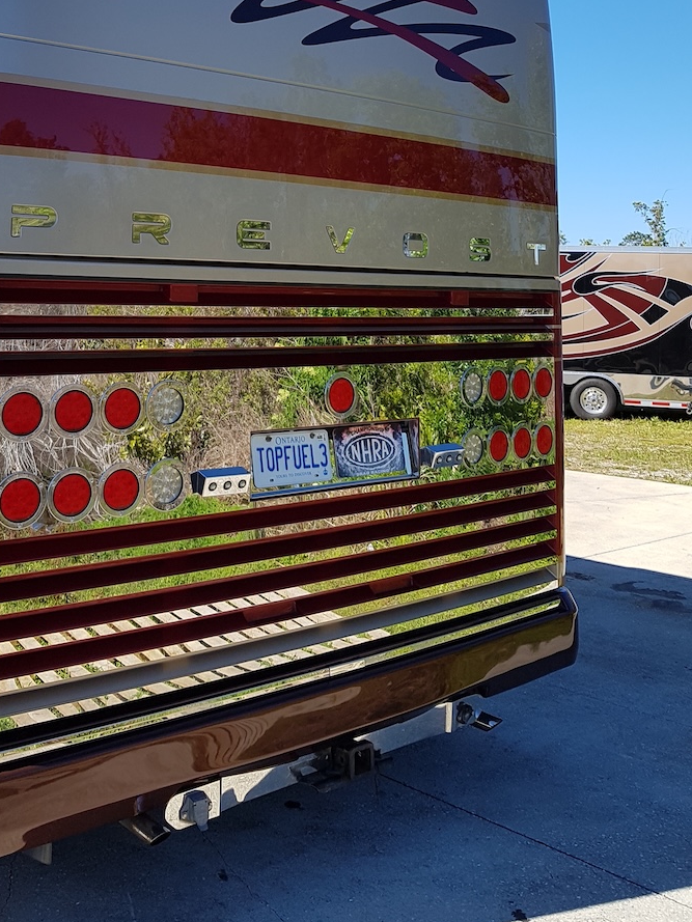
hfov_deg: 36.7
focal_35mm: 39
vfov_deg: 46.4
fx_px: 1039
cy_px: 249
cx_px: 290
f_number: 1.7
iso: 50
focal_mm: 4.2
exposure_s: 1/1460
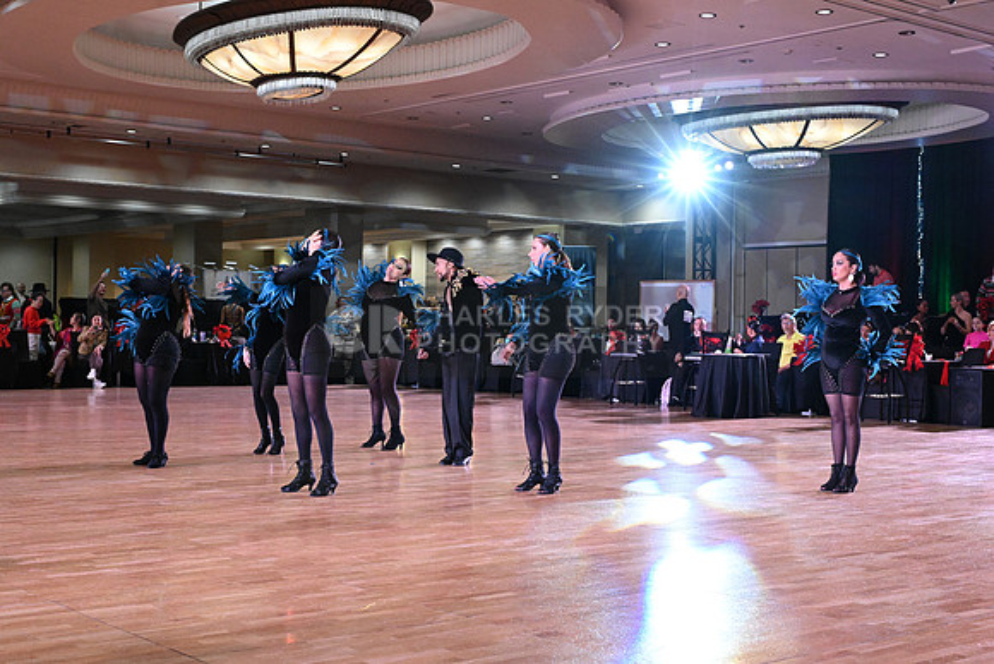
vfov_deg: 28.1
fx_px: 1326
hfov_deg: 41.1
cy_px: 332
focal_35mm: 48
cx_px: 497
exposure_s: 1/320
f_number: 5.6
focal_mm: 48
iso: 6400
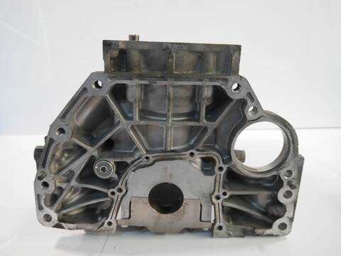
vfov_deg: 46.8
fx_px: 296
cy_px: 128
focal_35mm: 30
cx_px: 170
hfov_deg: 60.0
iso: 800
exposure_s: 1/60
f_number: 3.5
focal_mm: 15
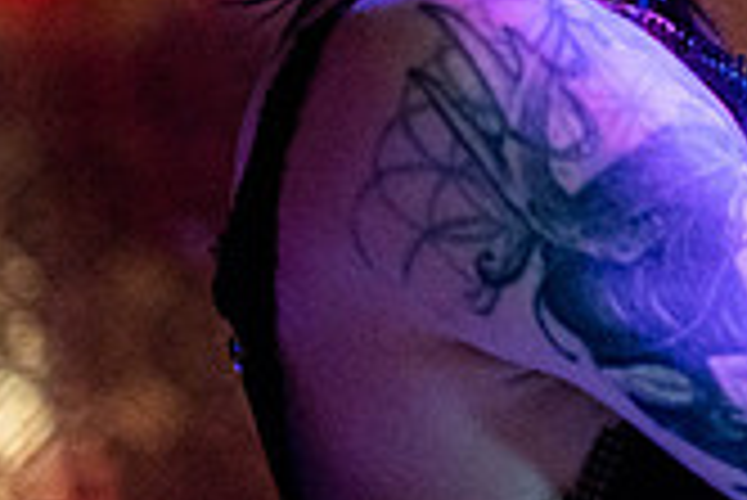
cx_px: 1203
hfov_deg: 10.1
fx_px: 4050
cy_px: -282
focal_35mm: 195
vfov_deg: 6.9
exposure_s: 1/160
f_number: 1.8
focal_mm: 50
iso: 3200
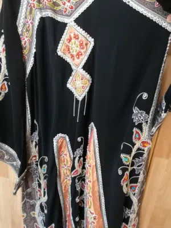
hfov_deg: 51.4
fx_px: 178
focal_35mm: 27
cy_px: 114
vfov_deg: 65.3
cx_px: 86
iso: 640
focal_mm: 4.75
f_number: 1.8
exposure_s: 1/33.3
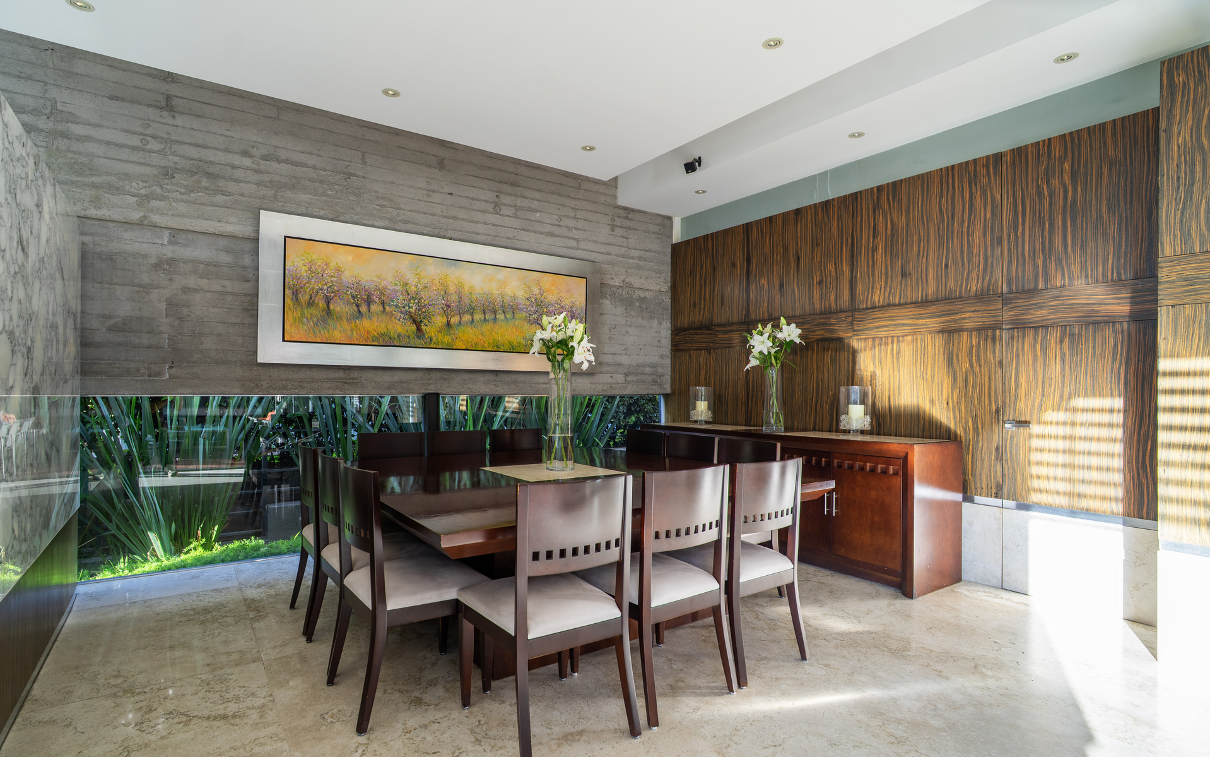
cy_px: 390
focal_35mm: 17
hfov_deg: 94.3
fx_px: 561
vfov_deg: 68.0
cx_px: 587
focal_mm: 16
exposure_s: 1/60
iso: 100
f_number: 4.5
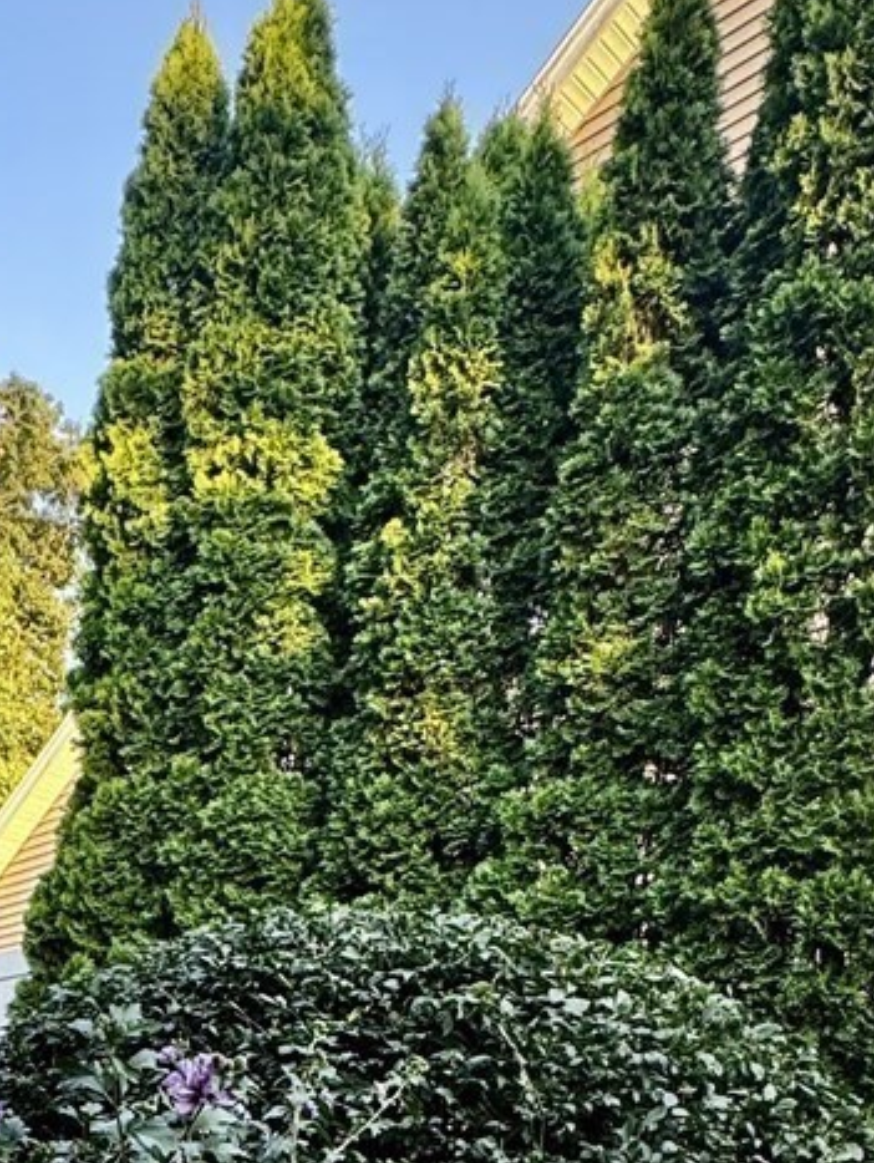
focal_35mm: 46
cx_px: 167
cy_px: 1412
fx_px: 1546
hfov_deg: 30.7
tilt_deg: -7.7
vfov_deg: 33.2
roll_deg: -2.7
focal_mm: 2.22
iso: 100
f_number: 2.2
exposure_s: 1/99
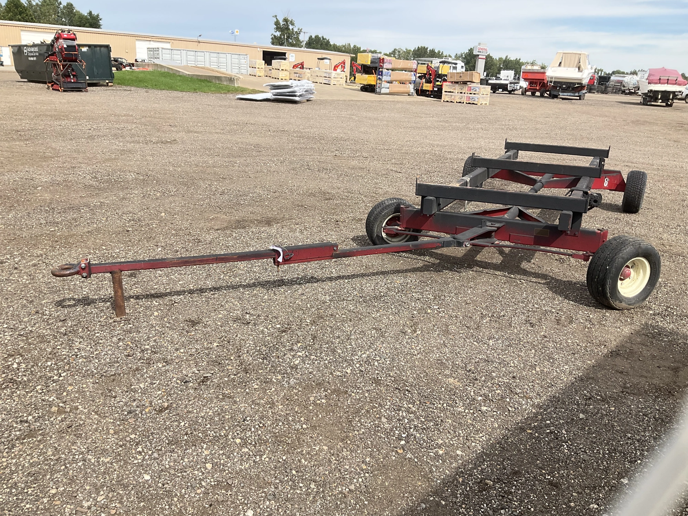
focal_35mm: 29
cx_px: 344
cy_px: 258
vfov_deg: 48.2
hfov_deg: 61.7
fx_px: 576
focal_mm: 3
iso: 25
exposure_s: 1/1490
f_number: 1.8
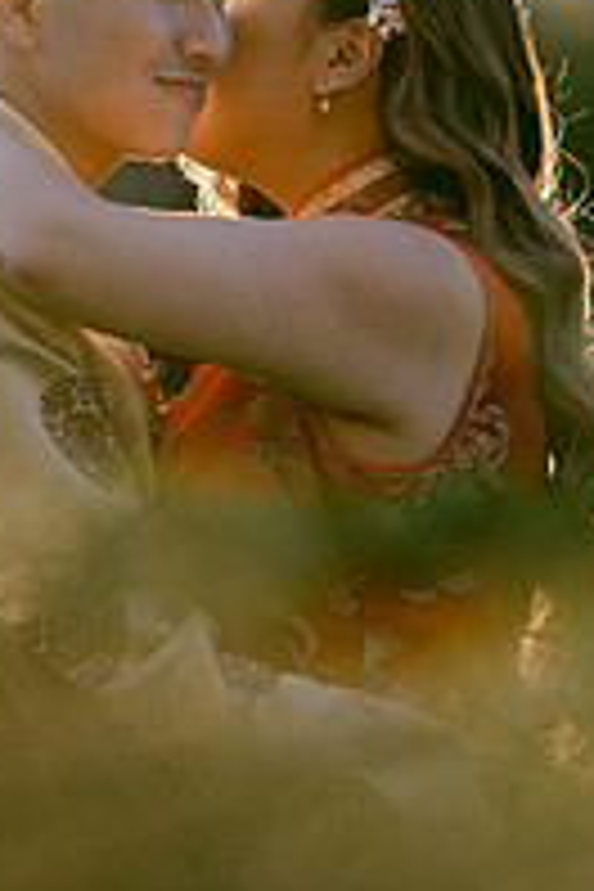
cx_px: 173
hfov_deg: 7.1
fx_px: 4776
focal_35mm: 193
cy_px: 153
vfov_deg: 10.6
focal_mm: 85
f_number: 2
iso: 200
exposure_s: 1/3200
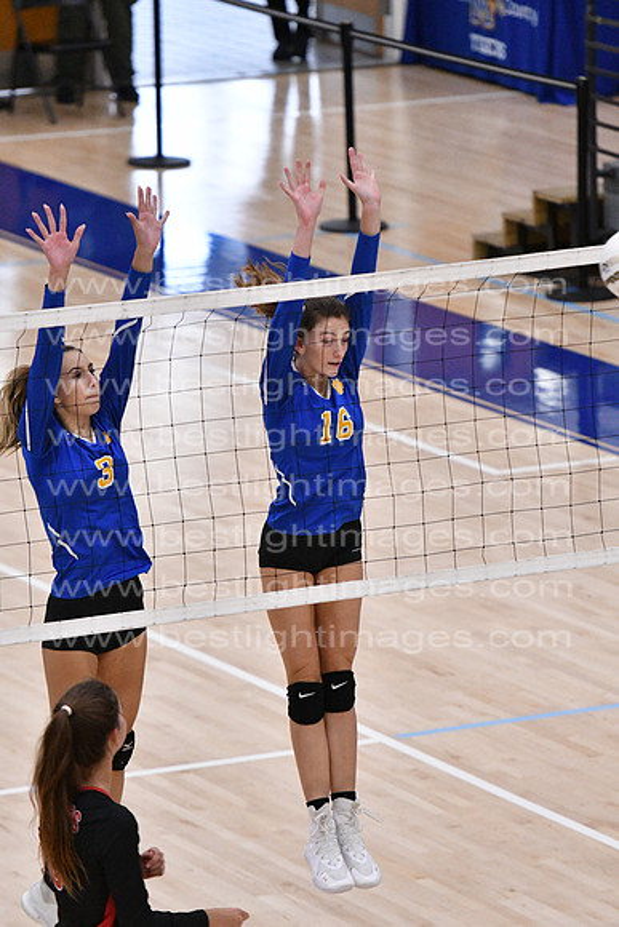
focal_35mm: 262
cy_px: 464
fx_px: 6766
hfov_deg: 5.2
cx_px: 310
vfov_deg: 7.8
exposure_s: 1/1250
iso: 6400
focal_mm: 175
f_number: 3.2
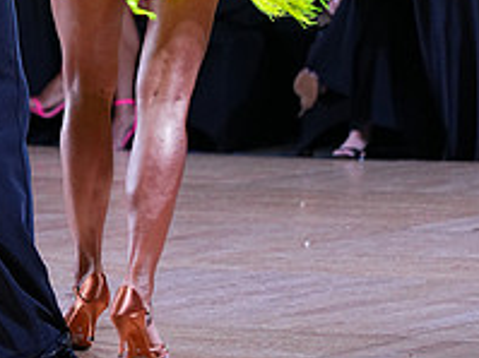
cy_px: -185
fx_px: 3872
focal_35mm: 280
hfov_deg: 7.1
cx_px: 160
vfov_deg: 5.3
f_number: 4
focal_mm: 100
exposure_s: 1/500
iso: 1600
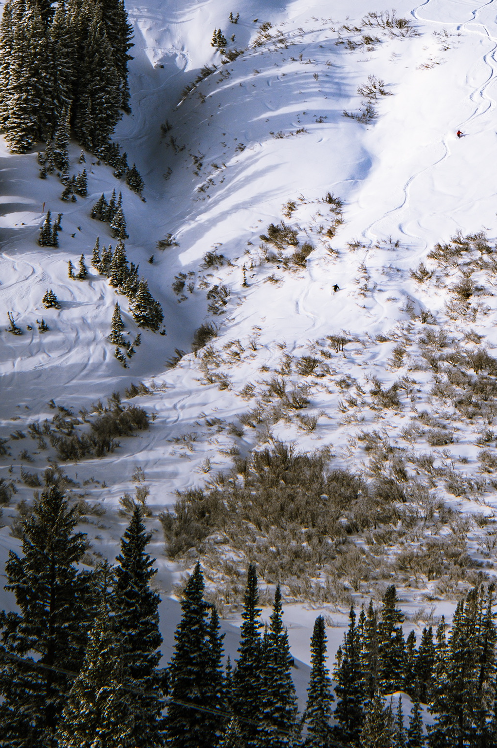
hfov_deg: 6.8
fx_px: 4210
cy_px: 243
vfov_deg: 10.1
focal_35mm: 203
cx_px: 298
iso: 200
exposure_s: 1/320
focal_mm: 135
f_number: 11
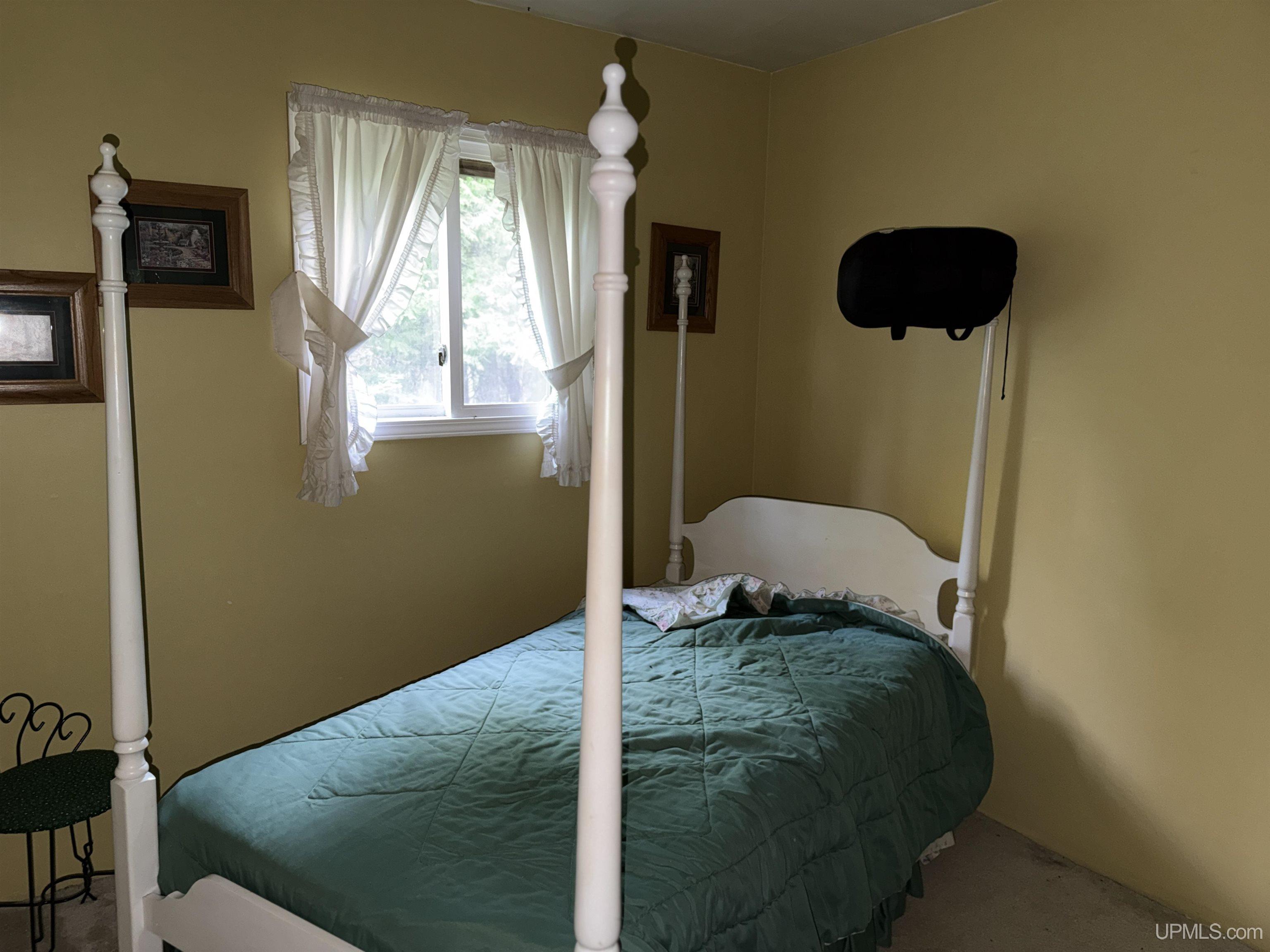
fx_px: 881
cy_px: 476
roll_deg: -0.5
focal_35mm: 24
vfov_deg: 56.8
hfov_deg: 71.6
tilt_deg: -9.3
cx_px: 635
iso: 125
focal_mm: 6.76
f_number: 1.78
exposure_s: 1/6
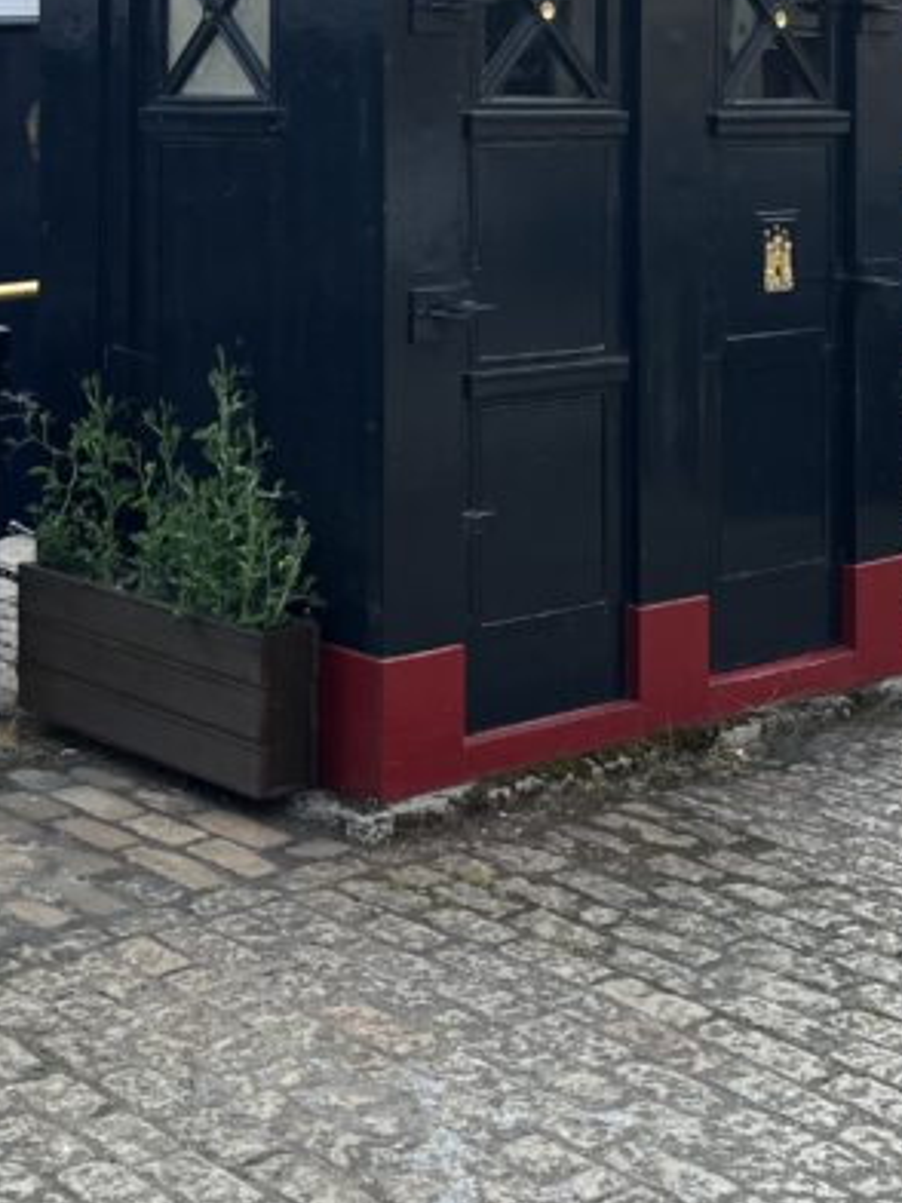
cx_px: 212
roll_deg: +0.0
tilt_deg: +1.4
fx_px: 2363
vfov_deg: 27.3
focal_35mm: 68
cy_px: 74
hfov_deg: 21.4
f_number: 1.6
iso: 50
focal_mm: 5.1
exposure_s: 1/840
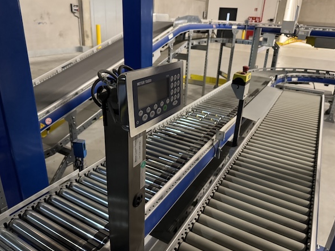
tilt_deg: -24.5
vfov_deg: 53.0
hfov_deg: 67.3
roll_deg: -2.0
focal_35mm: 26
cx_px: 169
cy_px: 120
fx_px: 252
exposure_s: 1/38
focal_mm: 6.76
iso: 1000
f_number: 1.78
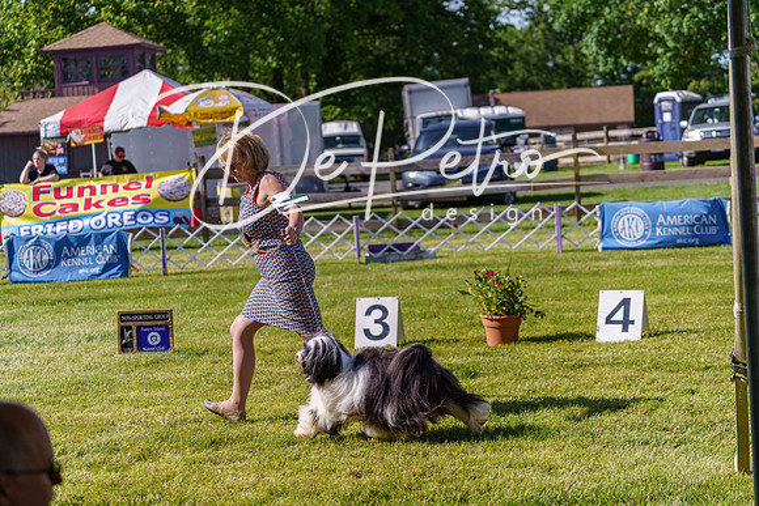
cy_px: 253
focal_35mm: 82
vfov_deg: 16.7
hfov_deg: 24.8
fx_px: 1729
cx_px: 380
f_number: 4
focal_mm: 82
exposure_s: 1/1250
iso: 200
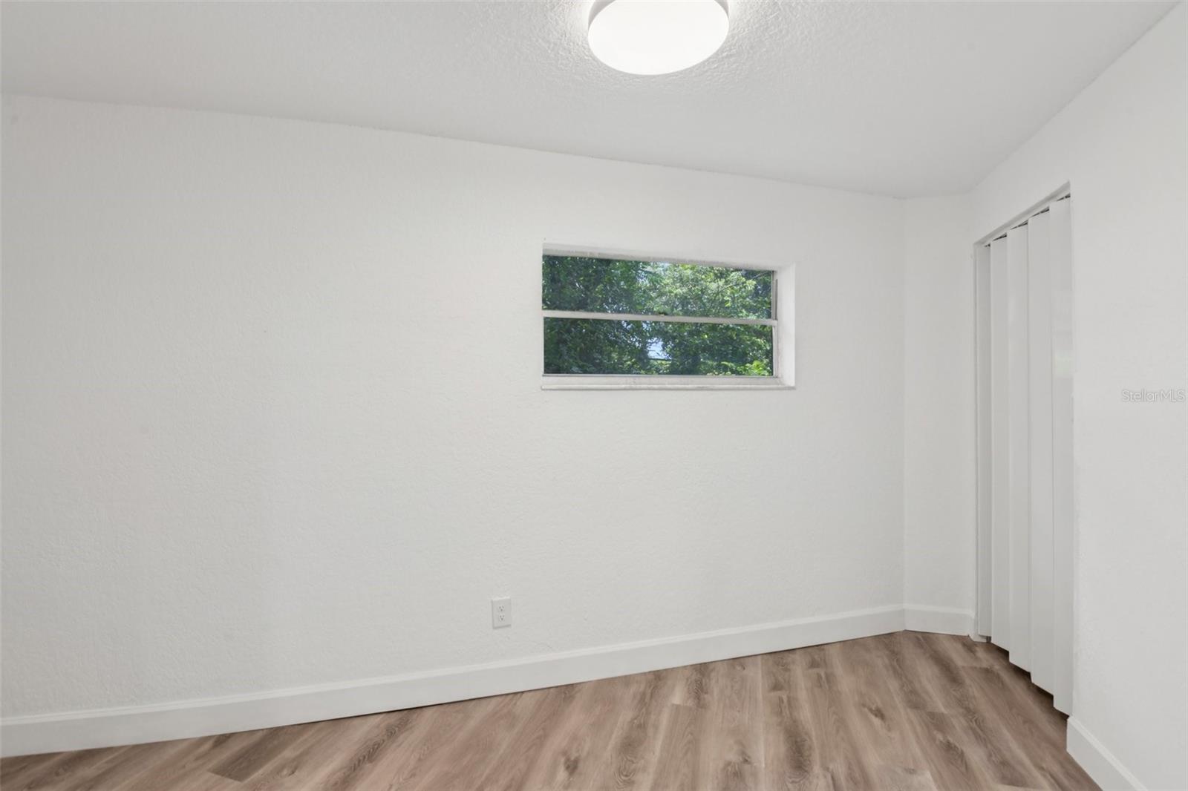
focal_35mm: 16
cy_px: 396
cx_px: 594
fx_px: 528
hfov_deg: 96.7
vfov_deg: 73.7
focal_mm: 16
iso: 400
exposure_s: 1/40
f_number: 8
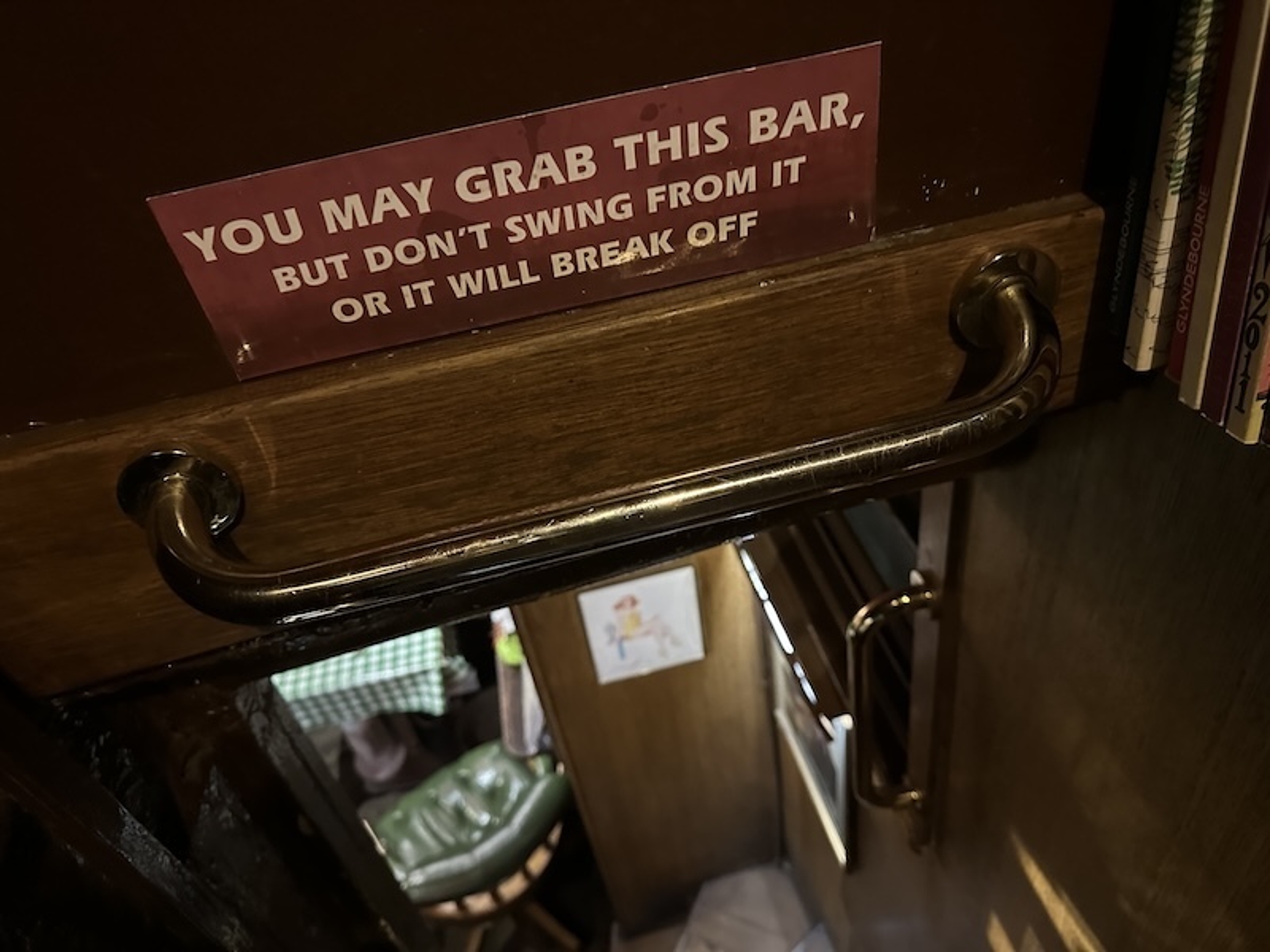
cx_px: 635
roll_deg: +8.6
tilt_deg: -41.6
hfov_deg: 71.6
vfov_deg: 56.8
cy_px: 476
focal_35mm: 24
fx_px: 881
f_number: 1.78
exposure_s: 1/25
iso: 1250
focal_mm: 6.86
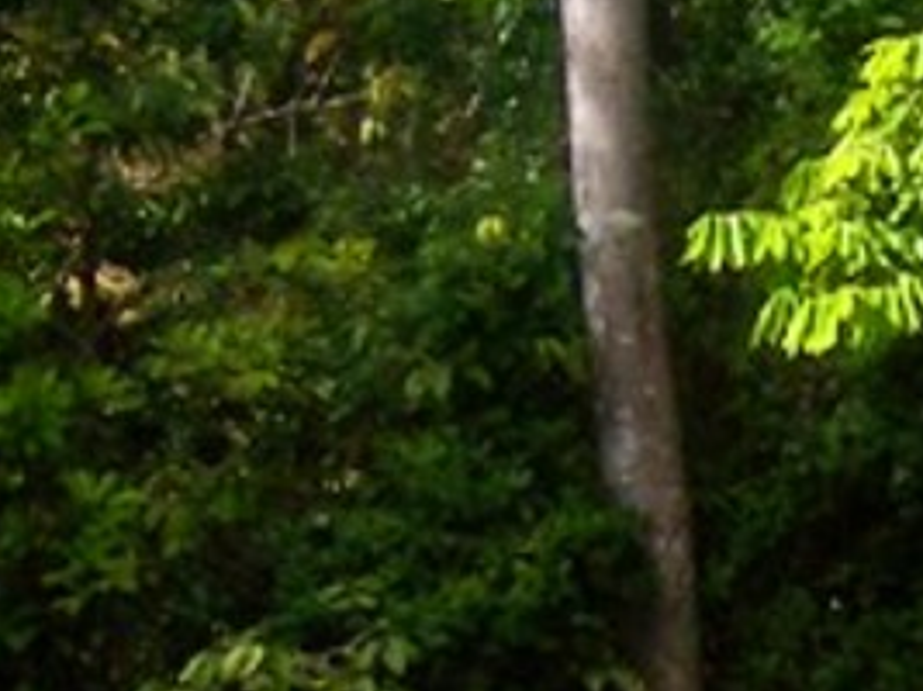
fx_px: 3678
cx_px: 1369
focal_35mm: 138
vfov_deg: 10.5
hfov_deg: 13.5
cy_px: 919
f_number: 5.6
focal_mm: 5.6
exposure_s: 1/500
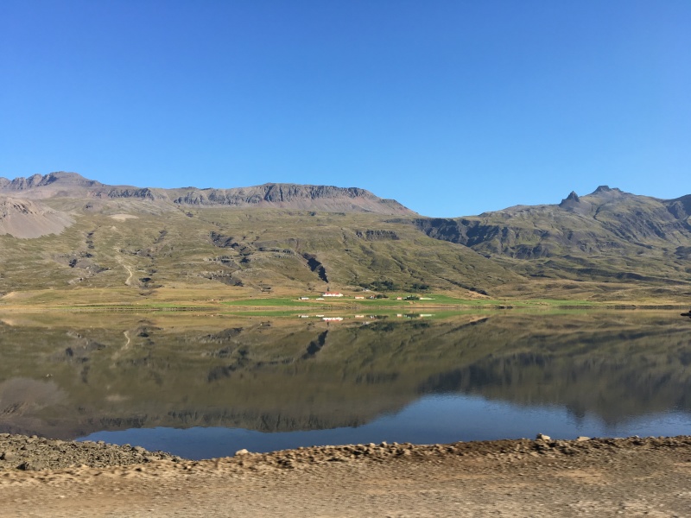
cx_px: 346
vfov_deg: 48.2
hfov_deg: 61.7
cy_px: 259
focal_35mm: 29
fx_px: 579
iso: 25
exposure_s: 1/999
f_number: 2.2
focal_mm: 4.15
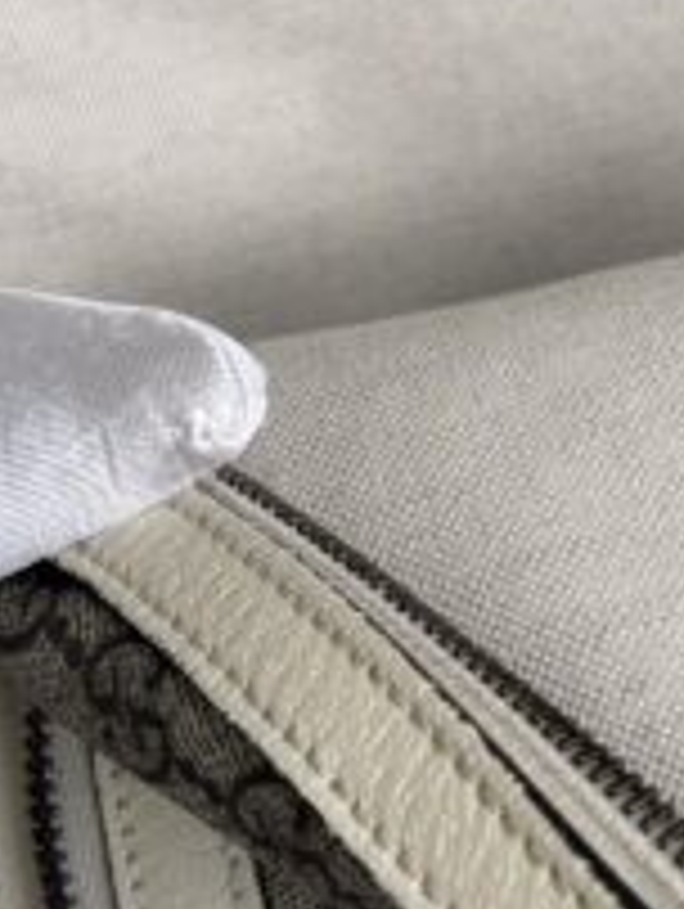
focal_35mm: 95
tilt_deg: -32.8
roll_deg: +6.3
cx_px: 626
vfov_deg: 20.5
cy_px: 238
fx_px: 2498
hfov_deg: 15.4
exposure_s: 1/178
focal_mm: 6.76
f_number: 1.78
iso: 64
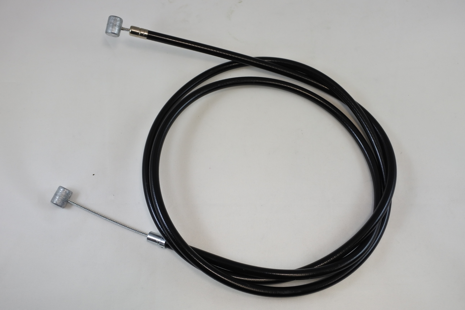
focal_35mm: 32
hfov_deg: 58.7
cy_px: 155
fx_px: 413
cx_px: 232
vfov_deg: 41.1
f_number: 3.8
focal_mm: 12.1
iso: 360
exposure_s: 1/250
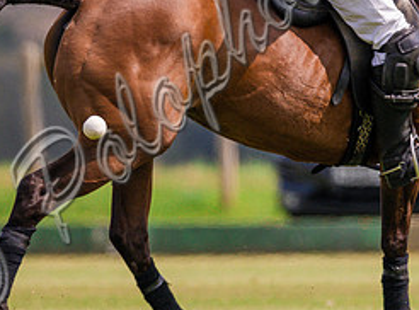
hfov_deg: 1.1
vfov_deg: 0.8
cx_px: 406
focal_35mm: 1858
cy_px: 23
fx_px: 22380
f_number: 4
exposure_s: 1/3200
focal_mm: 500
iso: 400
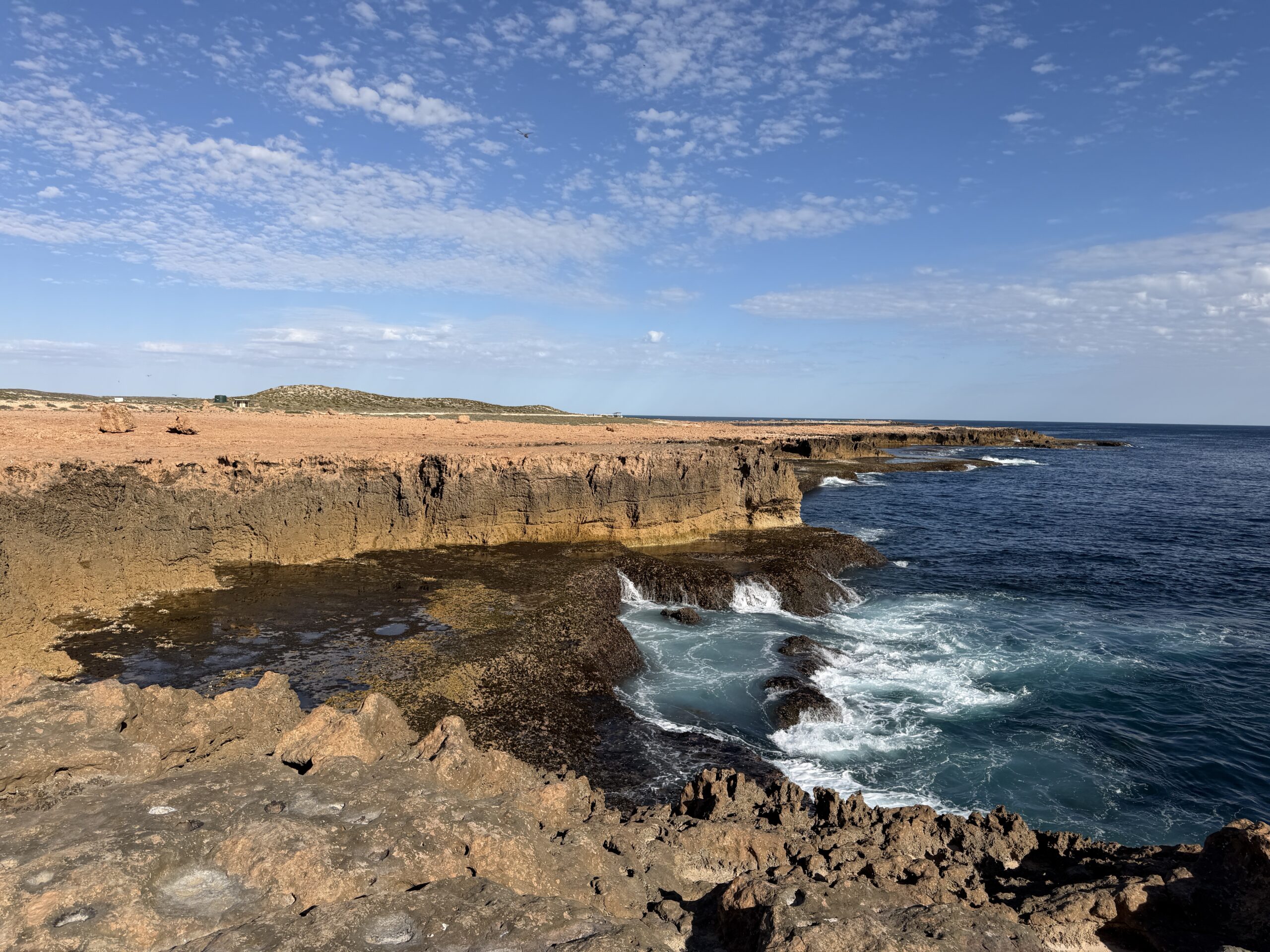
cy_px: 476
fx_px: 881
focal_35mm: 24
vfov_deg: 56.8
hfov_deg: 71.6
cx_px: 635
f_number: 1.78
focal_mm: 6.76
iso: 80
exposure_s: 1/7353
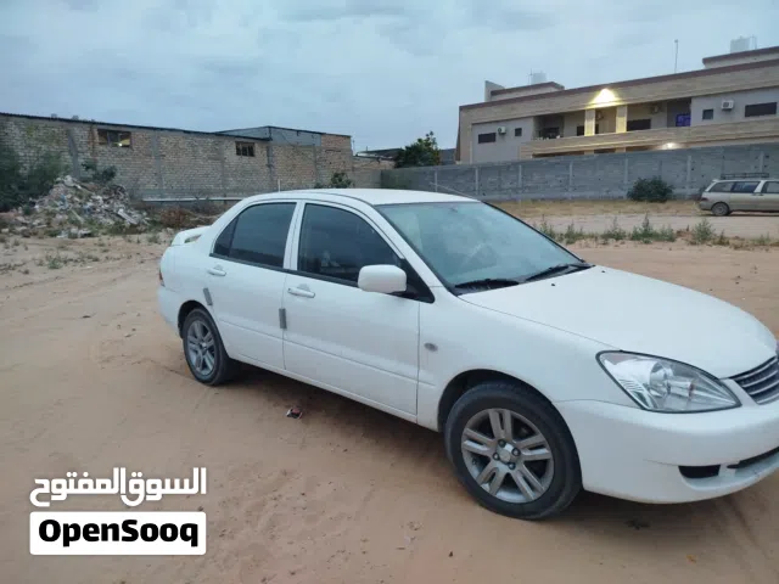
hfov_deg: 71.6
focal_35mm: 24
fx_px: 540
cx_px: 390
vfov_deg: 56.8
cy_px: 292
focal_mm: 5.31
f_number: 1.7
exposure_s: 1/33
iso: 500
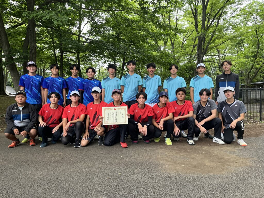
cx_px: 132
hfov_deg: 67.3
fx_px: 198
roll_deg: +0.2
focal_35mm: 26
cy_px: 99
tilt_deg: -1.3
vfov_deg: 53.1
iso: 100
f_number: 1.6
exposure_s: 1/121
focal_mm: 5.1
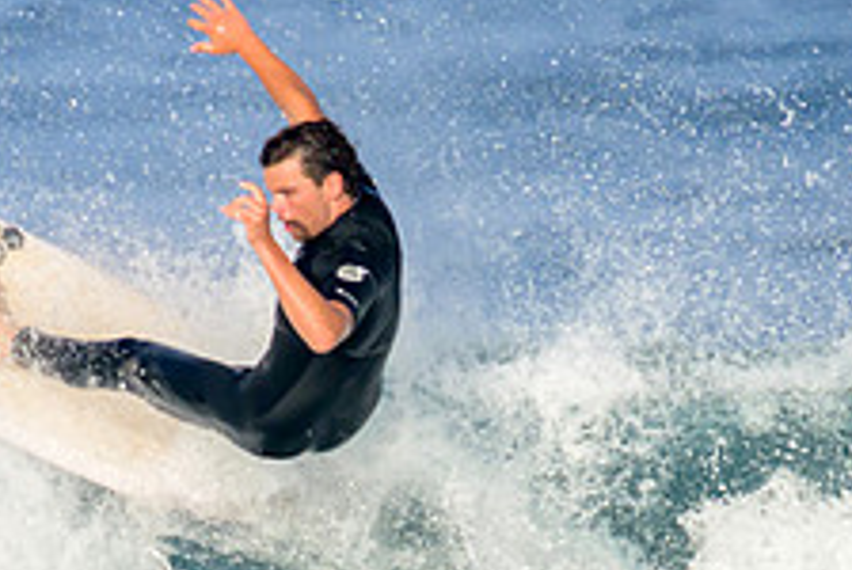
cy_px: 534
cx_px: 250
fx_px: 54385
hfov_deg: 0.9
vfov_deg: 0.6
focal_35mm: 2295
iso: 800
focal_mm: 760
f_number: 11
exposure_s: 1/1600
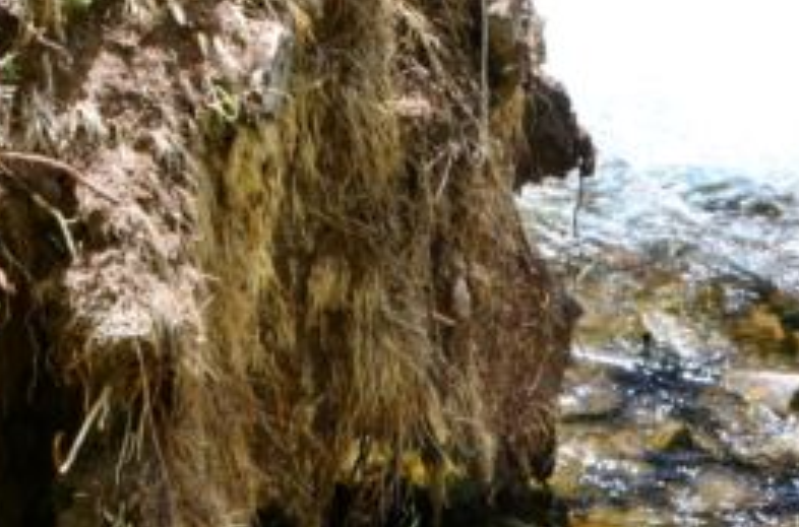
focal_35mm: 106
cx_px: 3
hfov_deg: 18.8
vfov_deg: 12.8
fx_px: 2350
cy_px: 203
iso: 200
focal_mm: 29
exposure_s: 1/60
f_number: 16
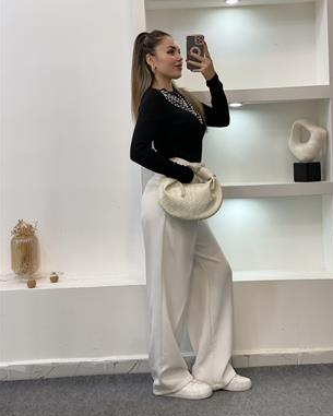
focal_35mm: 55
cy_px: 199
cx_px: 167
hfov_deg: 27.6
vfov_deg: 34.1
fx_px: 677
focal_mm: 6
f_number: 2
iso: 64
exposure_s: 1/100
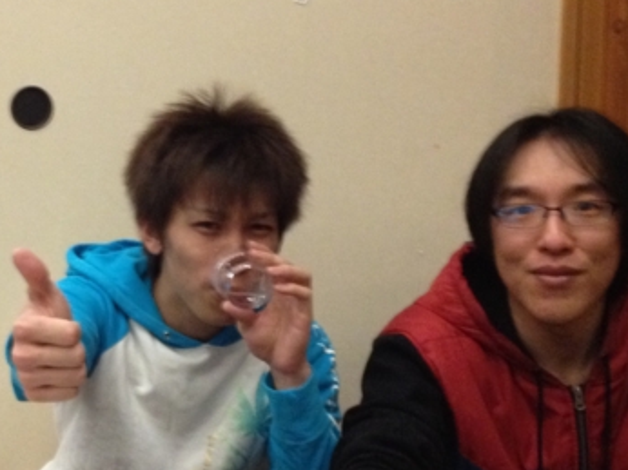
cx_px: 103
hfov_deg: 23.7
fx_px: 1468
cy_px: 238
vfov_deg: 18.2
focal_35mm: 81
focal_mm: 4.28
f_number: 2.4
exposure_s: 1/20
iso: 400
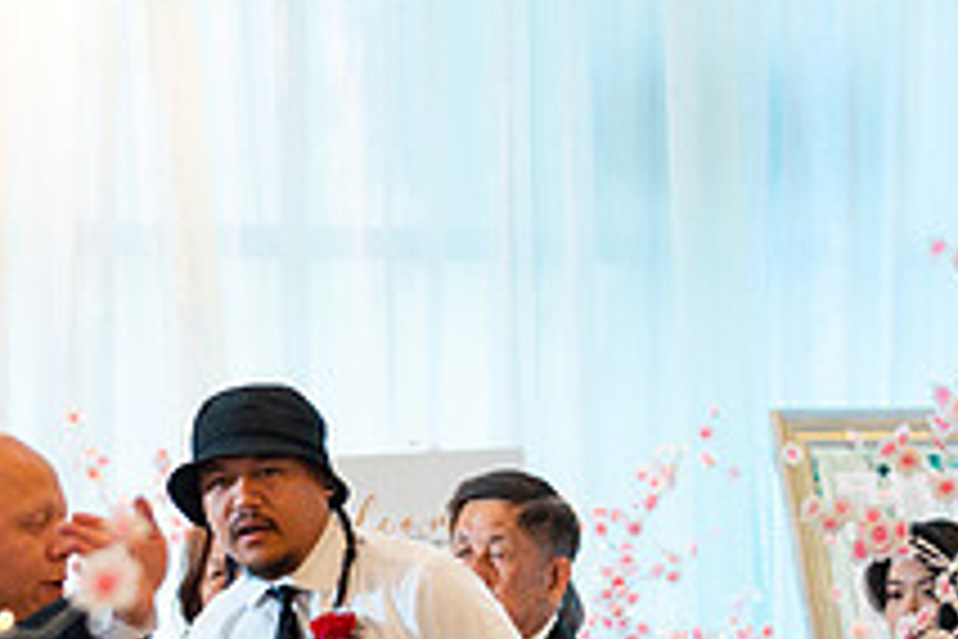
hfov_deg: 10.7
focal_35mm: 191
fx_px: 5082
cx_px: 238
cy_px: 731
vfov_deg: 7.1
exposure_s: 1/200
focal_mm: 70
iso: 800
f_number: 2.8
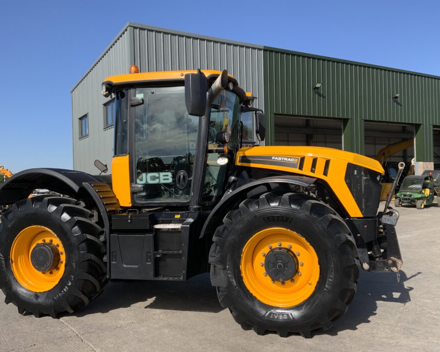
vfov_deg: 44.6
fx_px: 430
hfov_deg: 54.2
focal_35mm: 33
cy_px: 179
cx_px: 223
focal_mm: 3
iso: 16
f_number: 1.8
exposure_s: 1/1490
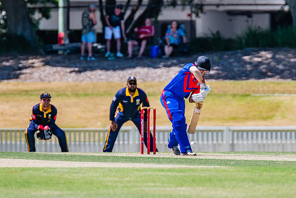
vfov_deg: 1.7
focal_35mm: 808
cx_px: 179
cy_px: 101
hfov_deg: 2.6
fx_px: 6649
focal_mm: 600
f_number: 7.1
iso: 640
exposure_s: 1/2000
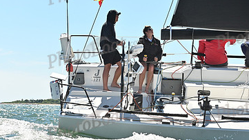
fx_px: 779
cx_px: 181
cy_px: 77
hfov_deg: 18.1
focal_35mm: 118
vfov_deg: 10.3
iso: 320
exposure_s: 1/1600
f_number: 5.6
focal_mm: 70
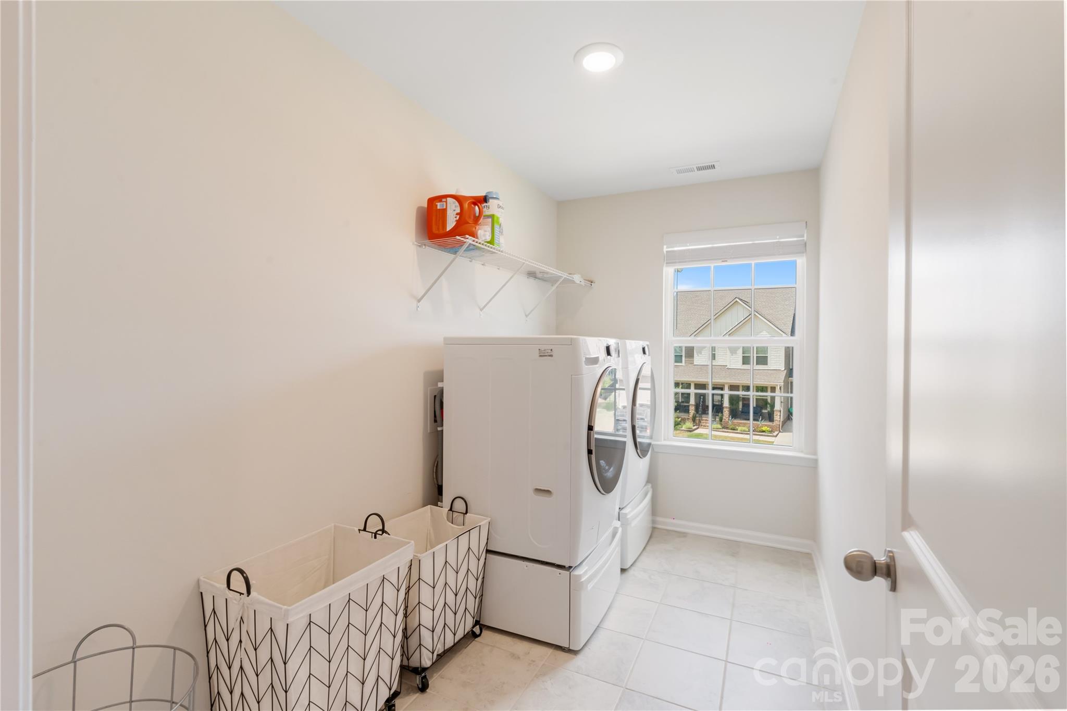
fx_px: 474
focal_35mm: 16
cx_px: 534
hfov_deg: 96.7
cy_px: 356
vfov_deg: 73.7
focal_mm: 16
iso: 3200
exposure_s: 1/15
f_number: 11
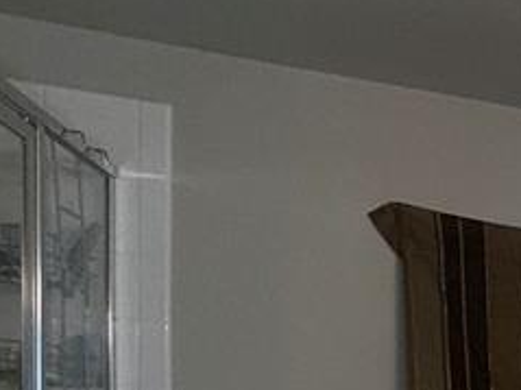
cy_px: 474
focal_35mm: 60
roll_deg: -0.1
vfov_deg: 22.4
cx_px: 1022
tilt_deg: -0.4
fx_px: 903
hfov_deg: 19.5
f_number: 2.2
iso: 125
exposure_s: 1/120
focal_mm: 2.22
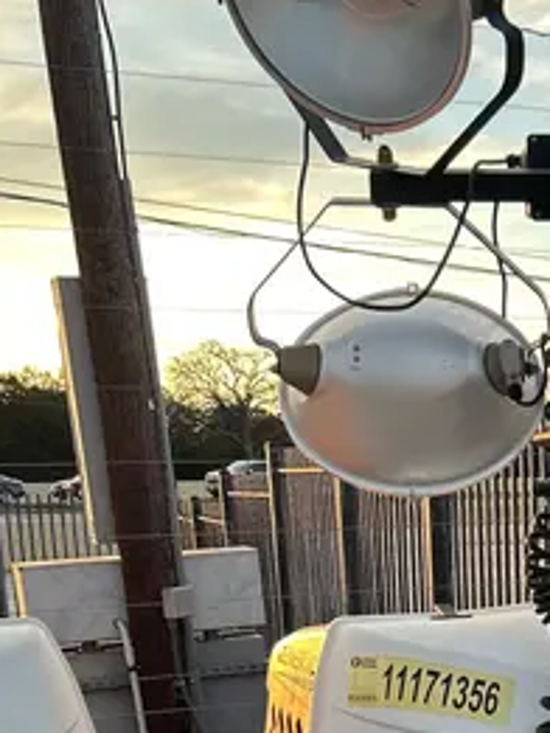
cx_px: 699
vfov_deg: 24.4
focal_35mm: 73
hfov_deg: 18.8
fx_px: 1545
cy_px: 861
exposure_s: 1/294
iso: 50
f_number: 1.5
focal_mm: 5.7
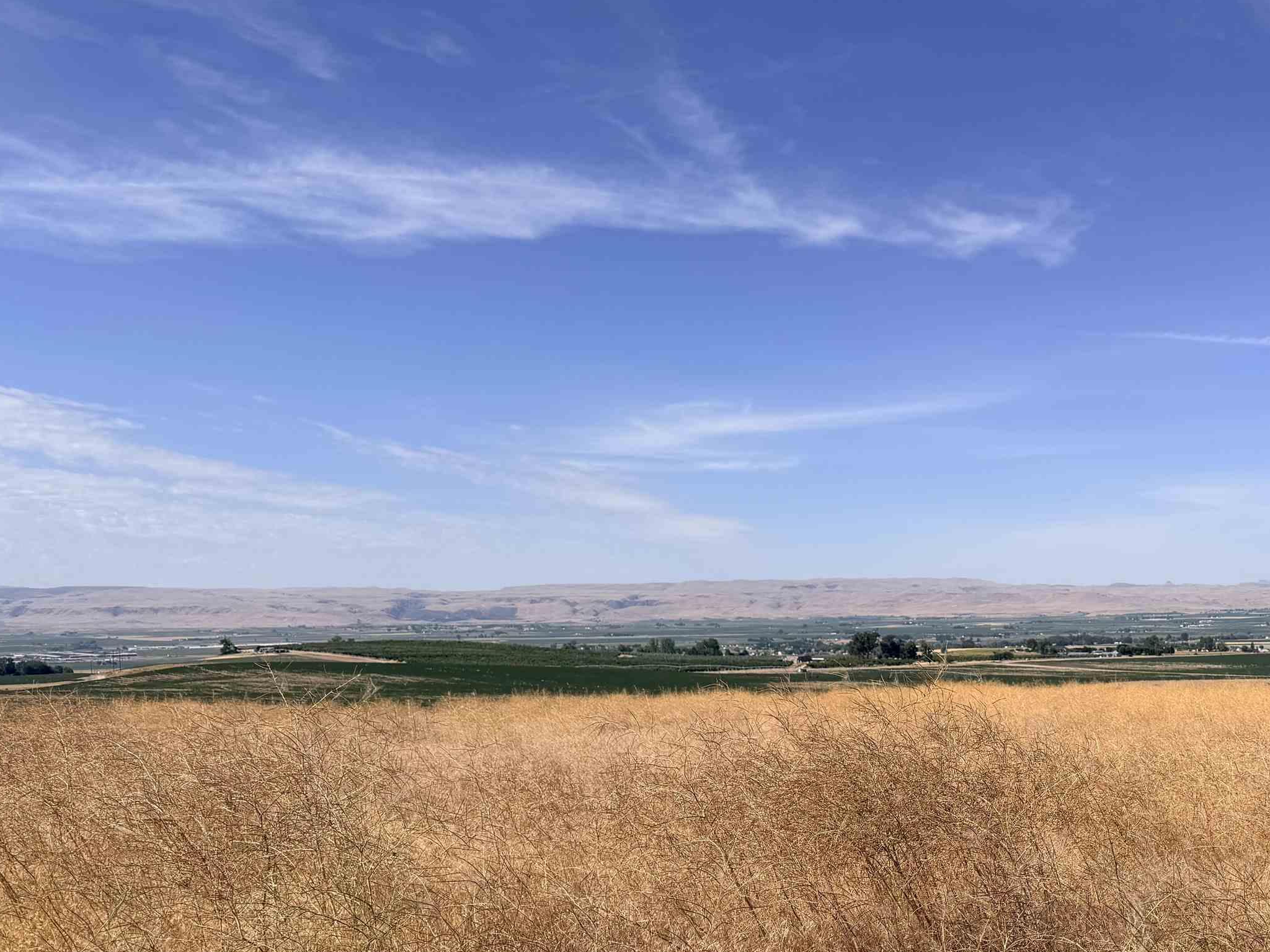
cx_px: 927
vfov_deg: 39.0
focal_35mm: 36
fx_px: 1321
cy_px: 663
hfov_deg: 49.6
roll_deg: +1.4
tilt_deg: -3.4
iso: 80
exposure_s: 1/8130
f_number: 1.78
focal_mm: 6.76
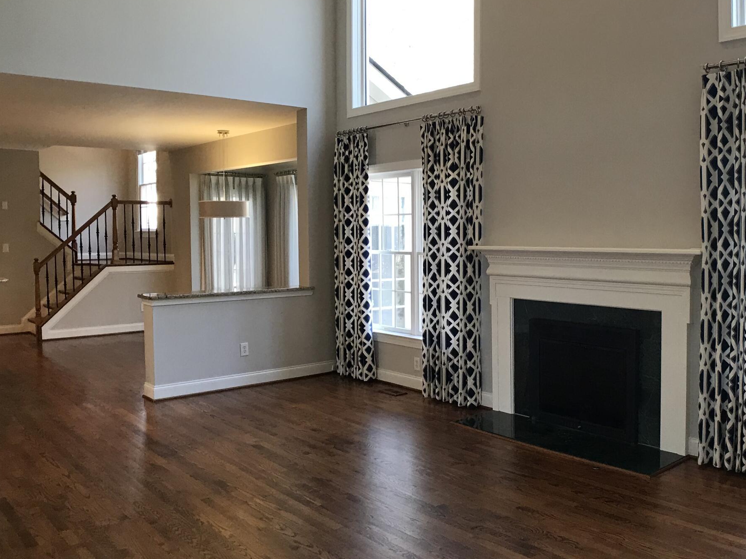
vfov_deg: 30.9
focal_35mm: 47
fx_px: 1013
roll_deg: +0.5
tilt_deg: -3.2
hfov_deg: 40.2
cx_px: 464
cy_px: 284
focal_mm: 3.99
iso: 20
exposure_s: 1/30
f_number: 1.8
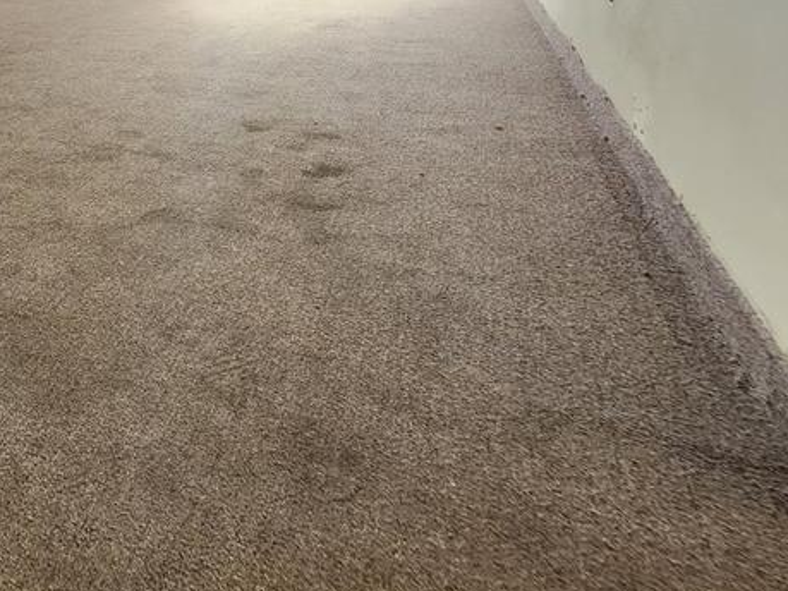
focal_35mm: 29
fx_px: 660
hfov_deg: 49.9
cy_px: -58
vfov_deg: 39.5
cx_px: -3
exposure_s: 1/60
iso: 250
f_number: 2.2
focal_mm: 2.2
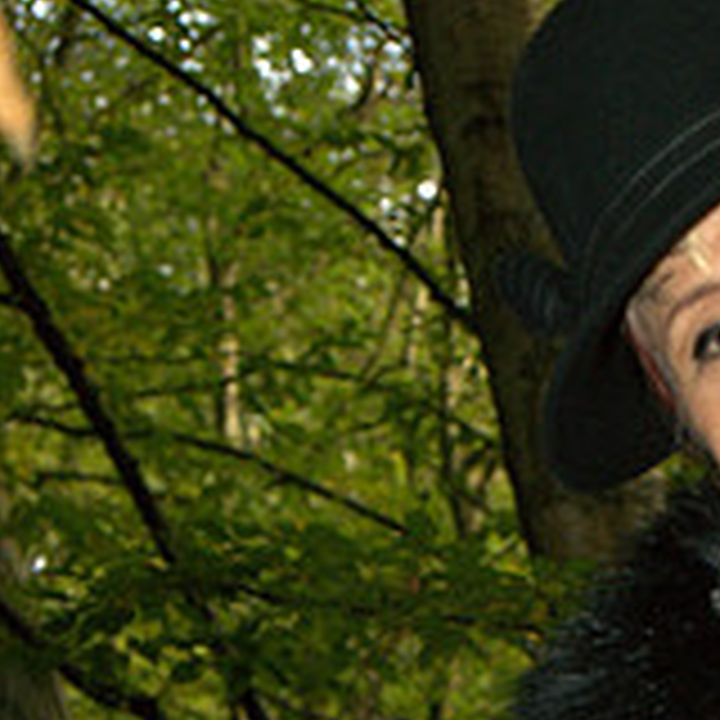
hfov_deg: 9.7
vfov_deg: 9.7
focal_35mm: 180
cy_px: 572
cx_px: 628
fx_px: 4236
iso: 200
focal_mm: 50
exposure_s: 1/80
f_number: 5.6
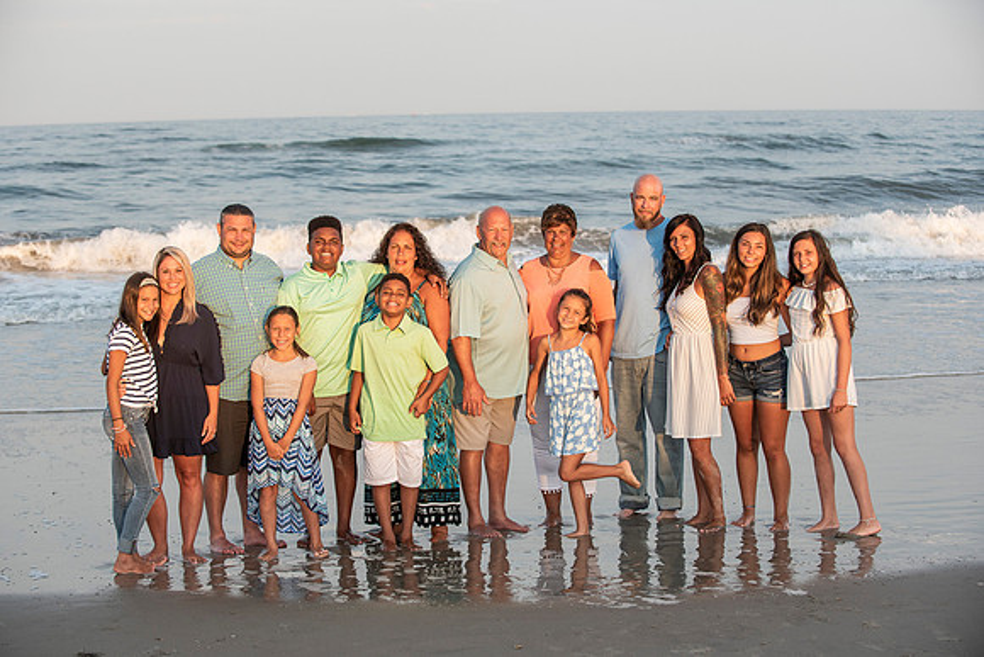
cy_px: 330
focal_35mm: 72
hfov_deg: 28.0
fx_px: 1973
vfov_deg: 18.9
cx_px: 482
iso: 400
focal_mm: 70
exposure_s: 1/1000
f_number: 4
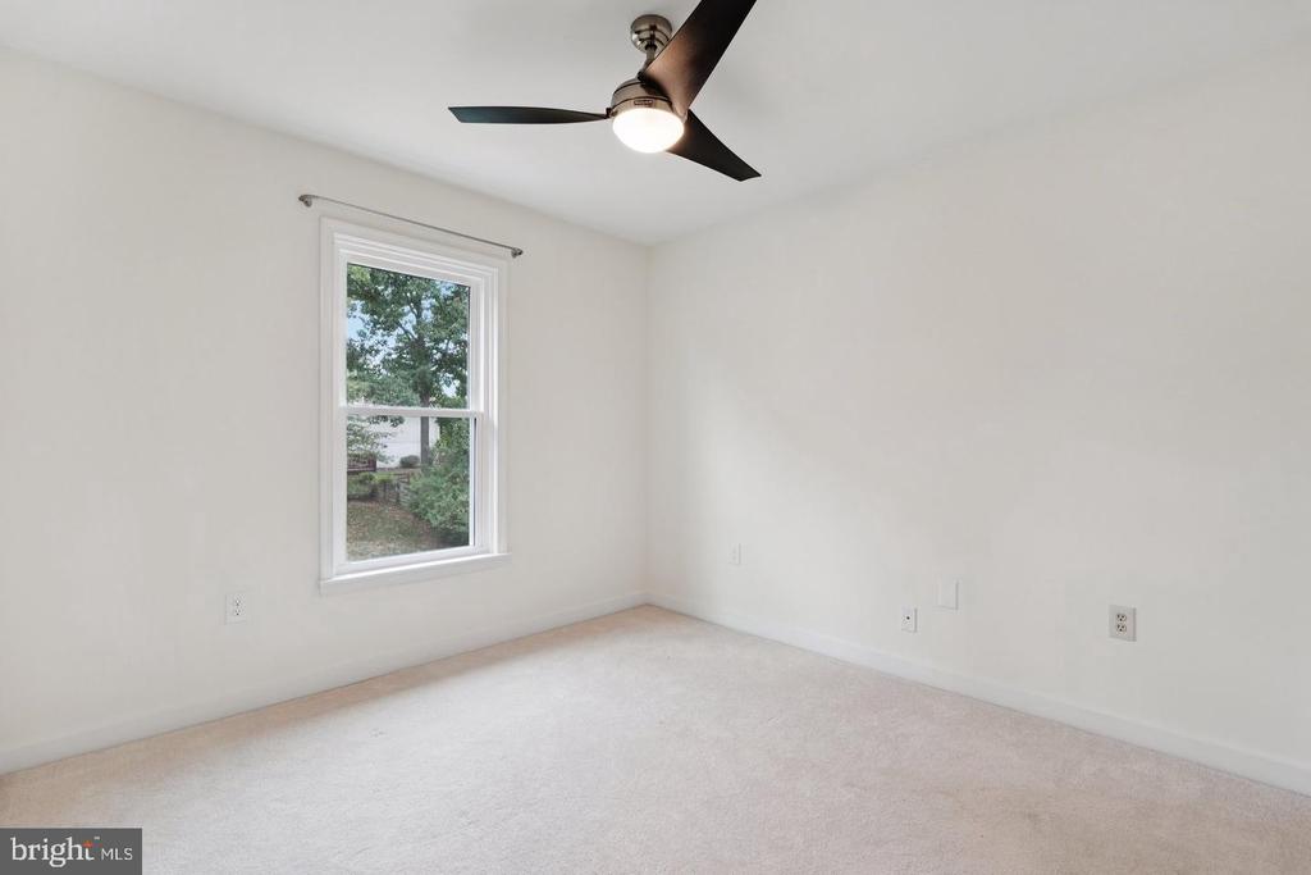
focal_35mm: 16
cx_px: 656
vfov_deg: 73.8
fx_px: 583
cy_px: 438
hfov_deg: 96.7
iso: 200
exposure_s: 1/5
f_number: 8
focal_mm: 16
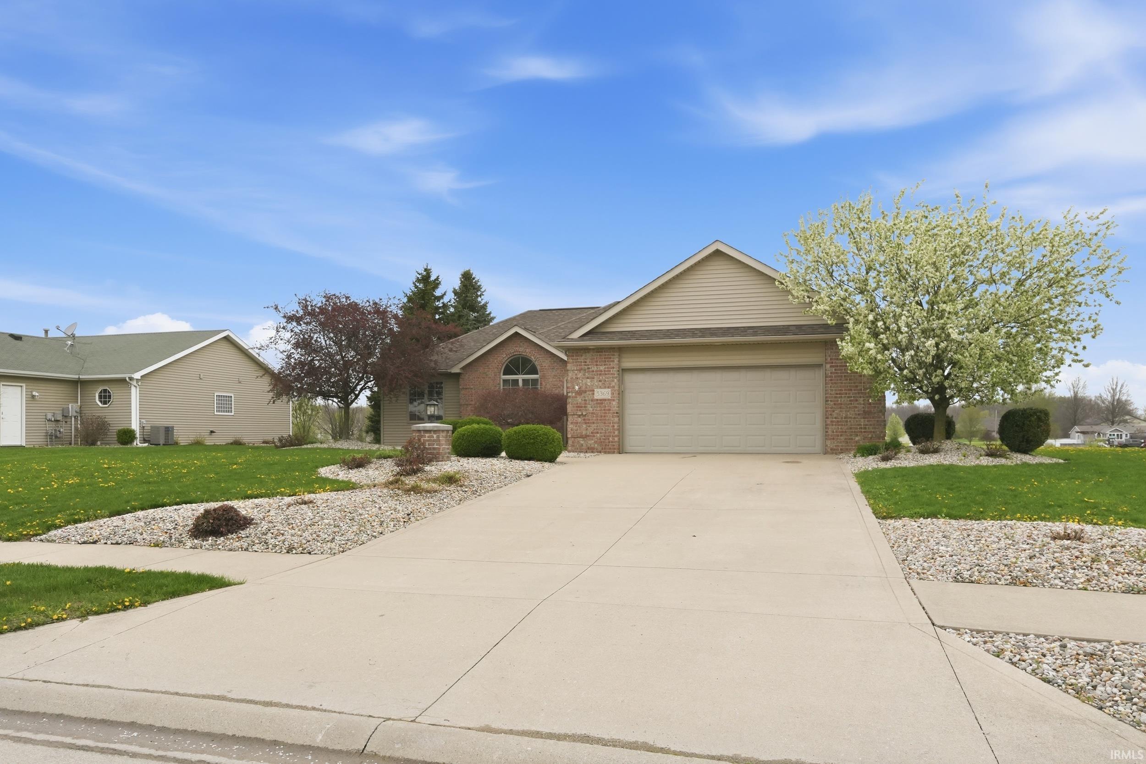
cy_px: 382
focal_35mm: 27
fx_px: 859
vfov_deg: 47.9
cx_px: 573
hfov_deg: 67.4
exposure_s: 1/4000
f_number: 4.5
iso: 800
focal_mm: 18
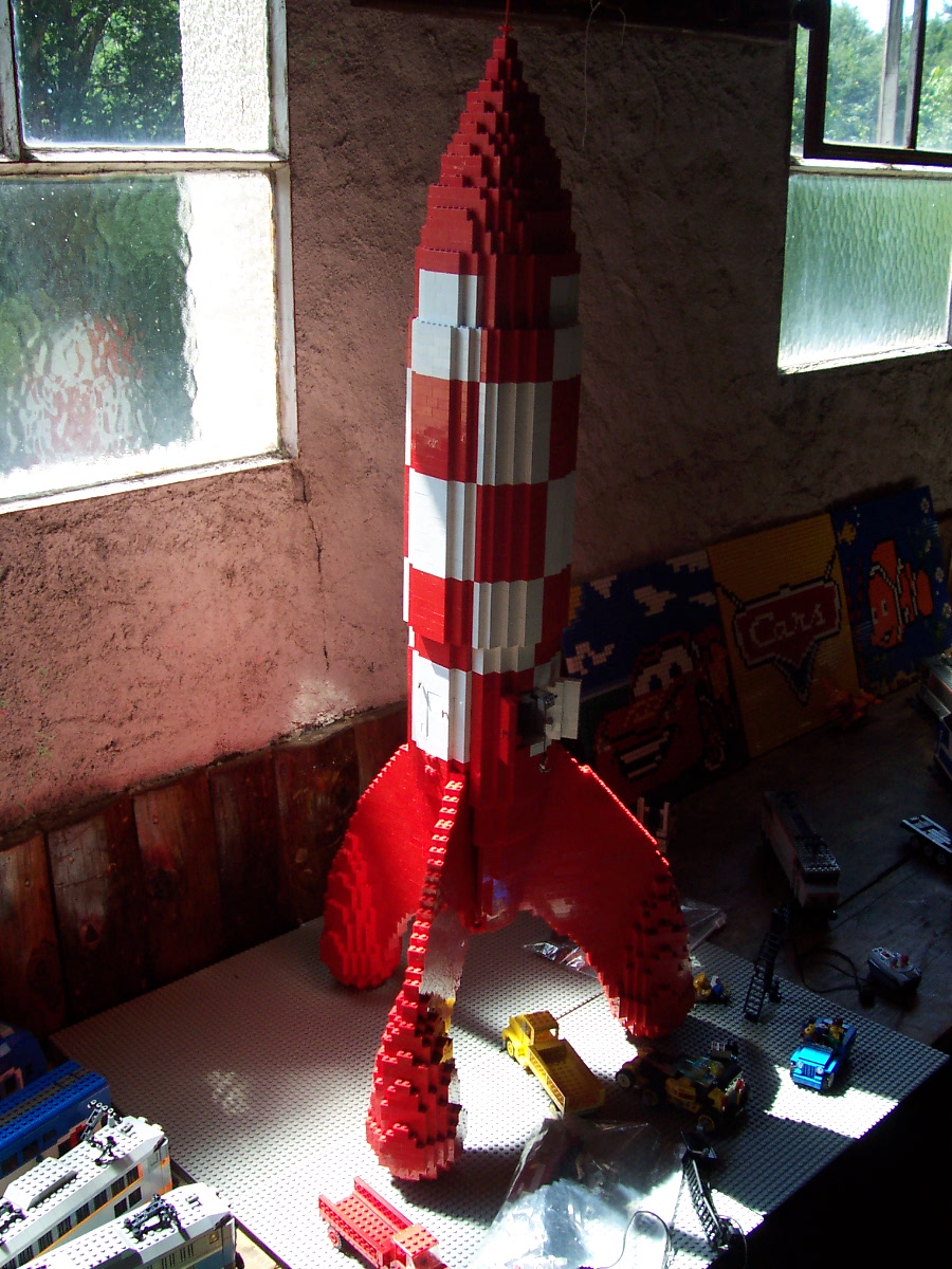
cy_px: 634
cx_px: 476
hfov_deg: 38.7
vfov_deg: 50.1
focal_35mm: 37
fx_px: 1357
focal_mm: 5.6
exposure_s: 1/250
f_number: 2.8
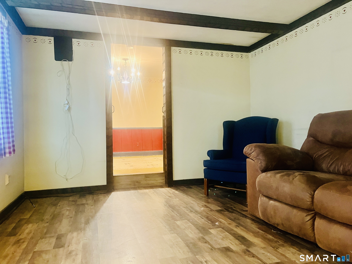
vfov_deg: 53.1
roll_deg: +1.0
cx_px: 176
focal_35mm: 26
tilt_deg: -0.2
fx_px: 264
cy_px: 132
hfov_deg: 67.3
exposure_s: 1/40
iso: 400
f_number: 1.6
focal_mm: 5.1
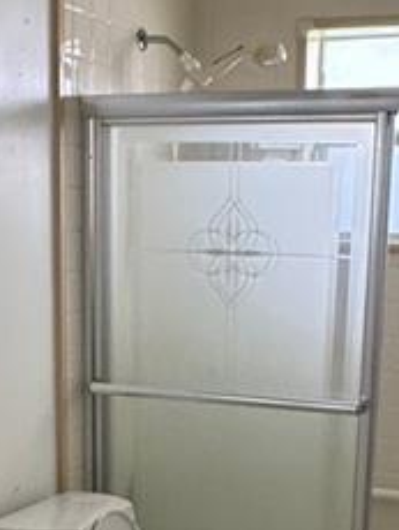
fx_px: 1120
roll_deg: -1.3
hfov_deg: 20.2
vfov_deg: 25.7
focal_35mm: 73
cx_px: 171
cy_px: 491
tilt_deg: -14.2
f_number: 2.2
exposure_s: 1/99
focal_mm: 2.22
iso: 320
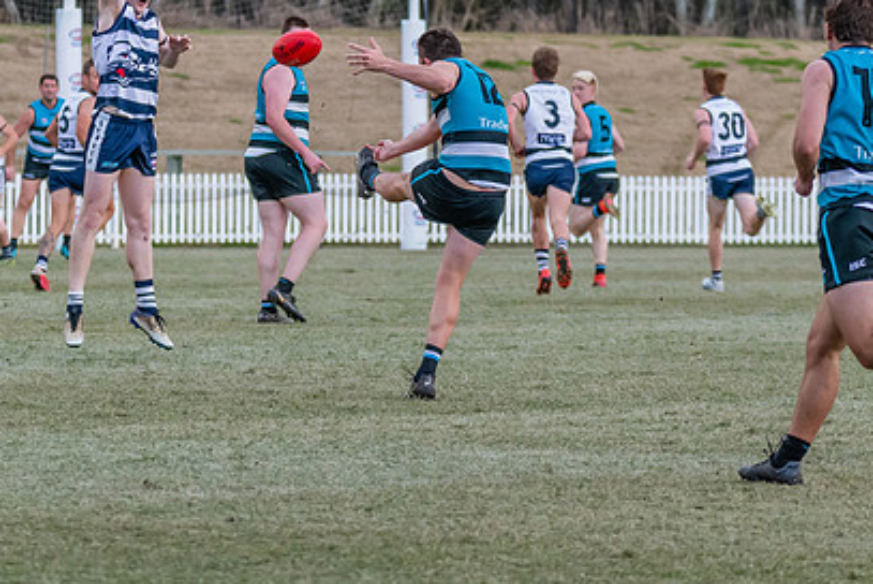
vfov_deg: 4.0
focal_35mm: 347
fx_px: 8420
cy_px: 130
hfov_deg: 5.9
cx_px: 449
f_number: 5
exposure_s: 1/1600
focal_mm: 160
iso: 1800
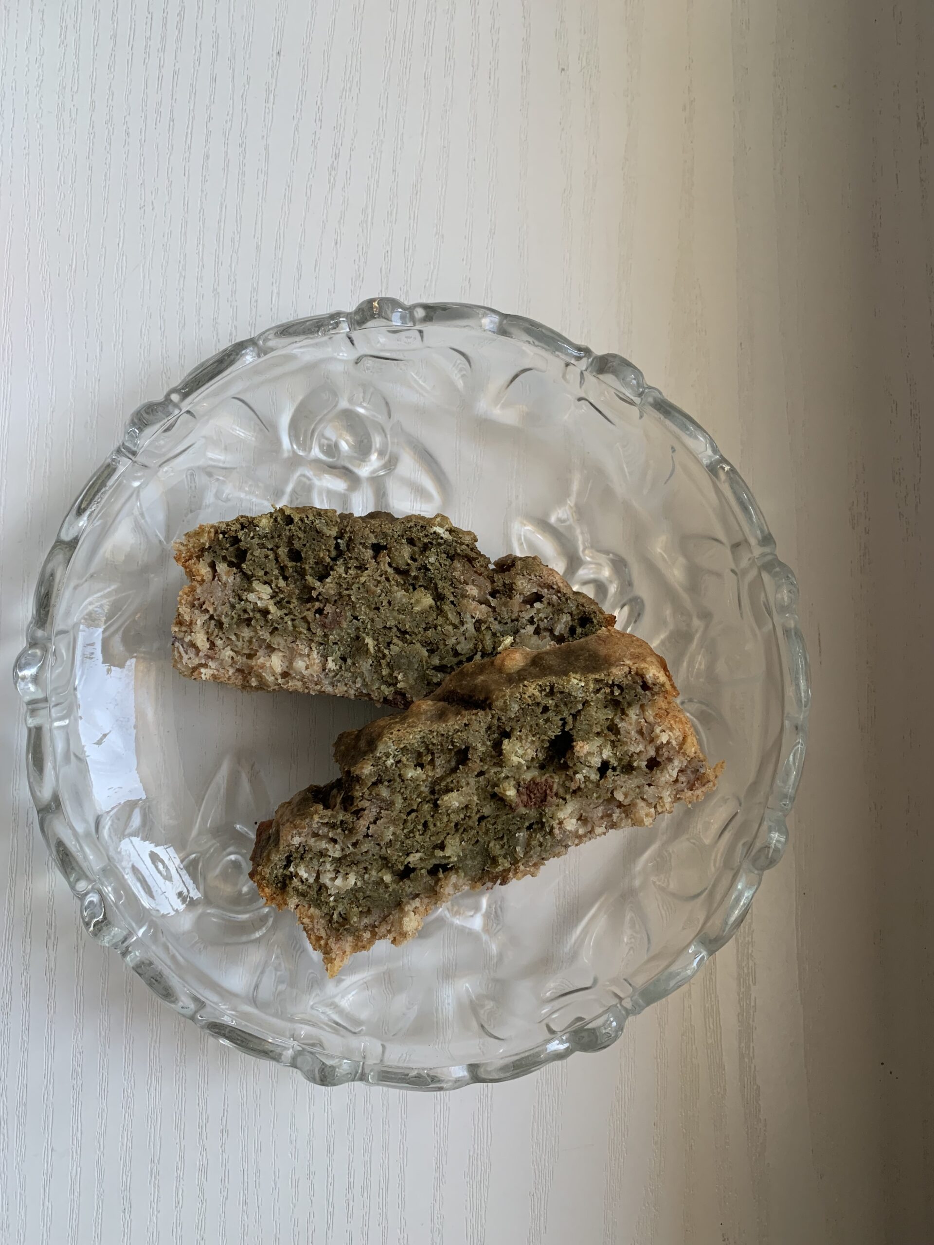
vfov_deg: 67.3
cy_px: 622
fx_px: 935
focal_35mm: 26
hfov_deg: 53.1
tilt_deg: -86.0
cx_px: 467
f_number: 1.8
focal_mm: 4.25
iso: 100
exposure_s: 1/60
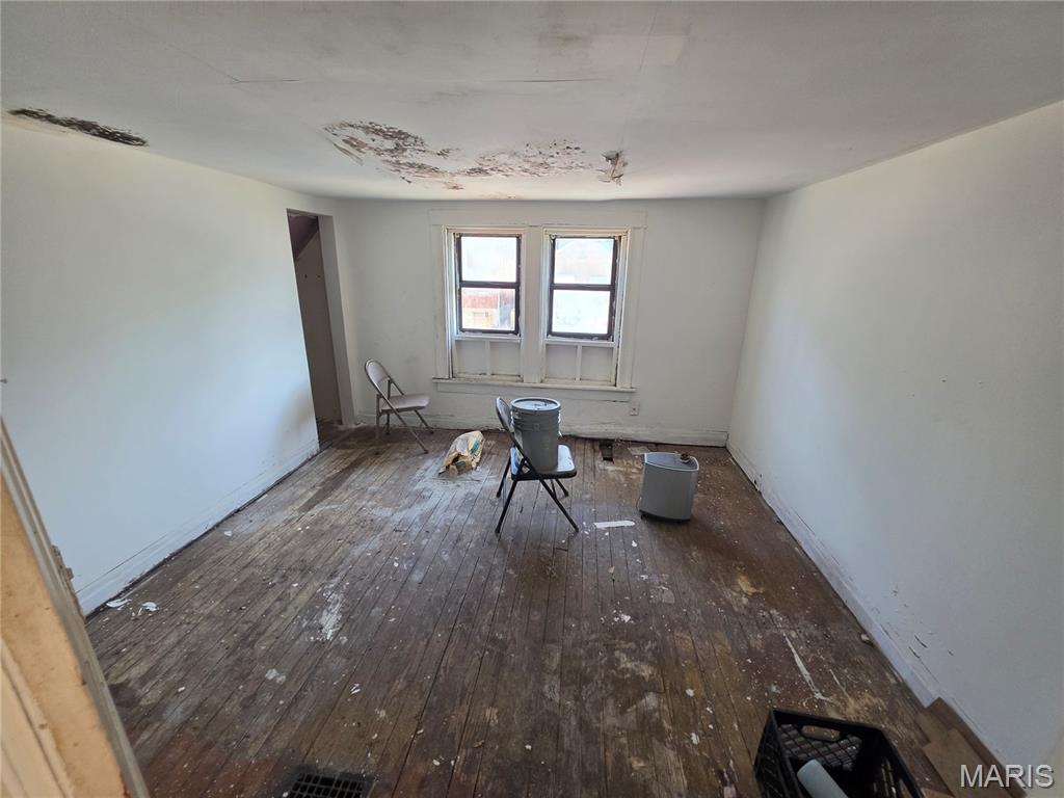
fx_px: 400
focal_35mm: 13
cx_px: 532
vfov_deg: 89.9
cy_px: 399
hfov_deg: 106.2
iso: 160
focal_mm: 2.2
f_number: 1.9
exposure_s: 1/120
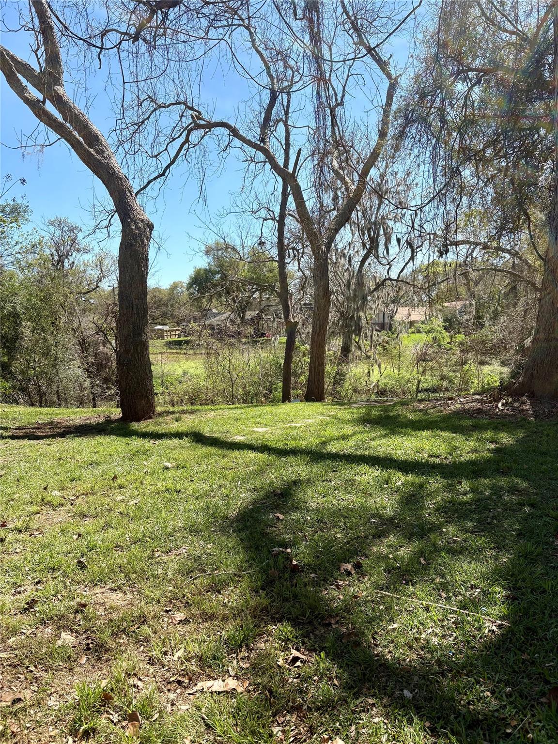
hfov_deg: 53.1
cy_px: 372
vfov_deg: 67.3
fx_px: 559
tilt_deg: -3.8
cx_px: 279
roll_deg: +0.8
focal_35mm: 26
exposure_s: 1/2208
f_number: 1.6
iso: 50
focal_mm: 5.96
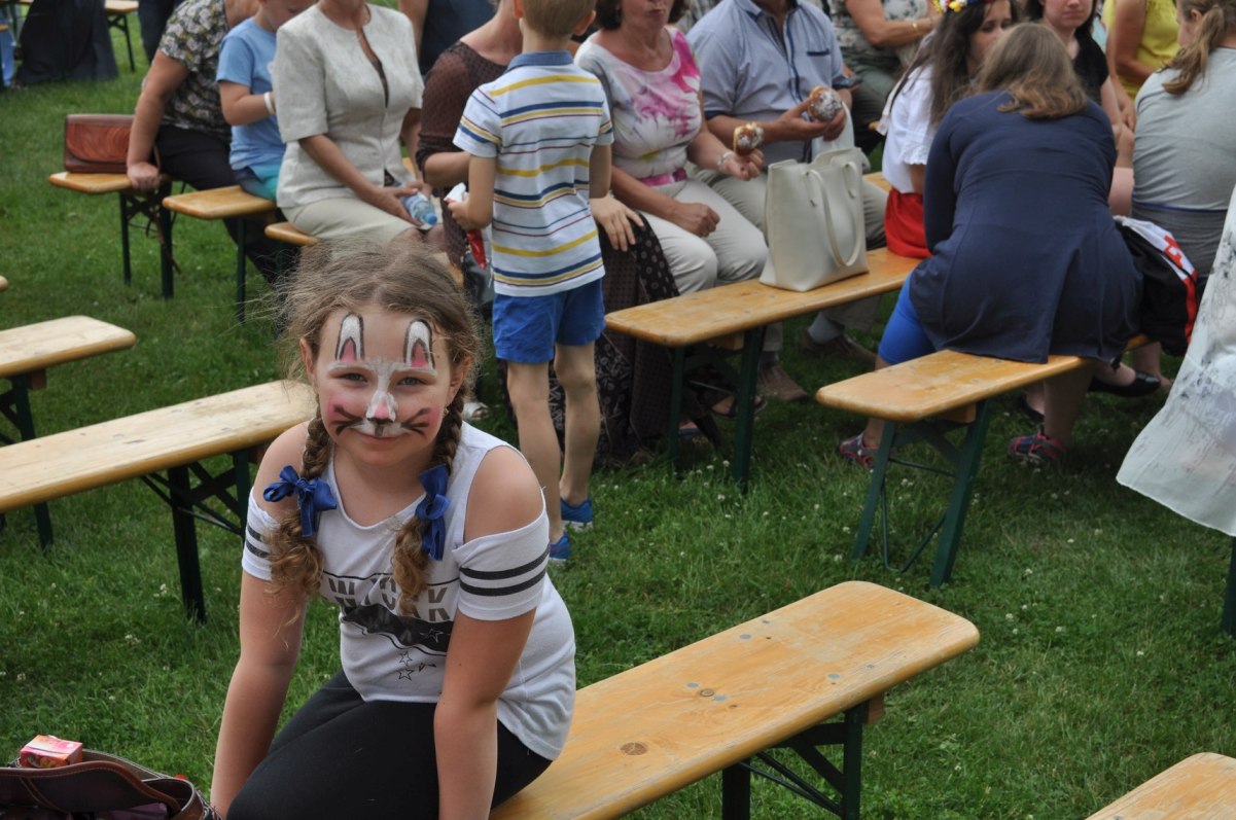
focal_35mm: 54
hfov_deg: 36.9
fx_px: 1851
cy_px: 410
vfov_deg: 25.0
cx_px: 618
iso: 200
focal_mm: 36
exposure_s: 1/250
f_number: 8
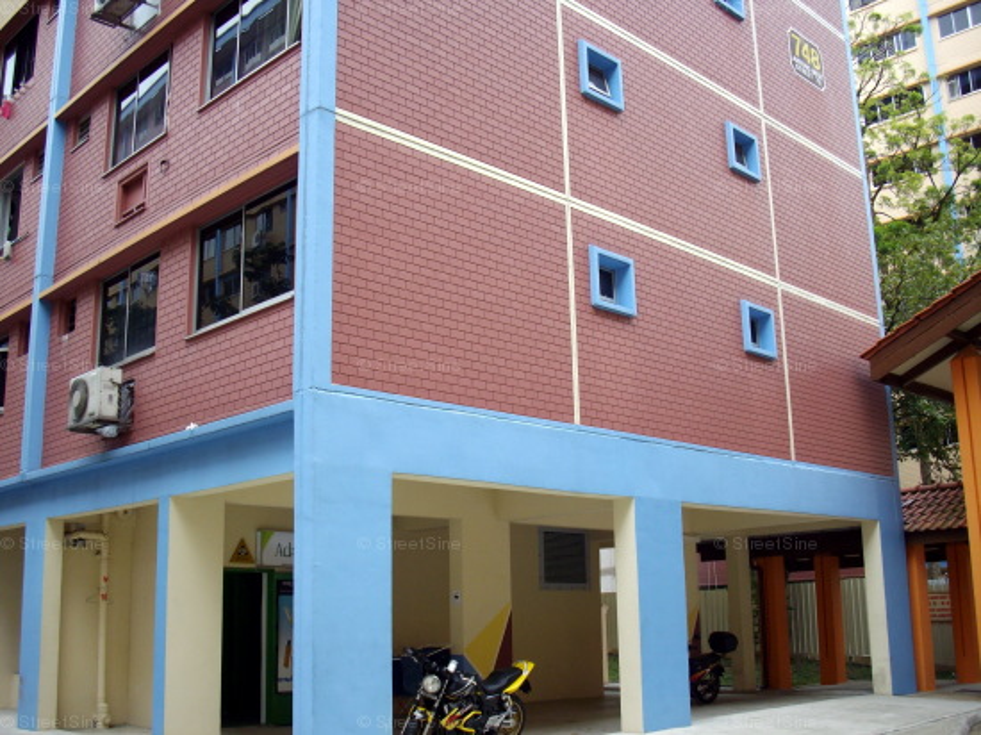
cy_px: 368
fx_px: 1048
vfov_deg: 38.6
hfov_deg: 50.2
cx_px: 490
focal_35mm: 37
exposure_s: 1/160
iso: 80
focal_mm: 6.2
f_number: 2.8
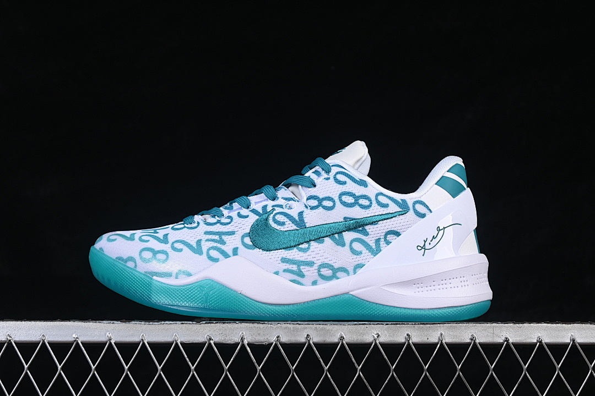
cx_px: 298
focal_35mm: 75
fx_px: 1239
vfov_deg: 18.2
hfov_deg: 27.0
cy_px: 198
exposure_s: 1/80
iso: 160
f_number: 8
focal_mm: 50
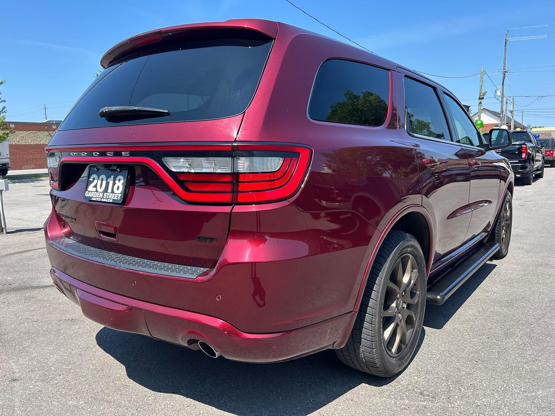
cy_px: 208
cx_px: 278
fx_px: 417
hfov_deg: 67.3
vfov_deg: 53.1
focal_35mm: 26
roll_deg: +1.4
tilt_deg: -8.5
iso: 50
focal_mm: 5.7
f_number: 1.5
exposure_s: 1/1344
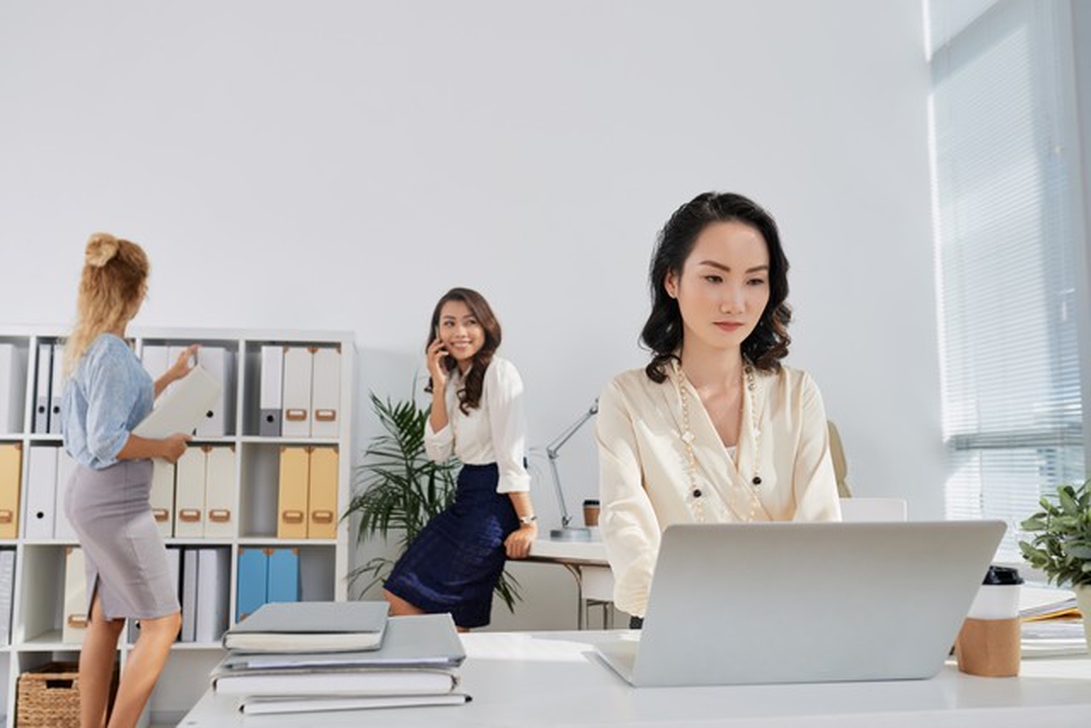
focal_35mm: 35
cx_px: 546
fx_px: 1061
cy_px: 364
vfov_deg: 37.9
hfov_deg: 54.4
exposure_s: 1/180
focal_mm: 35
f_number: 4.8
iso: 71
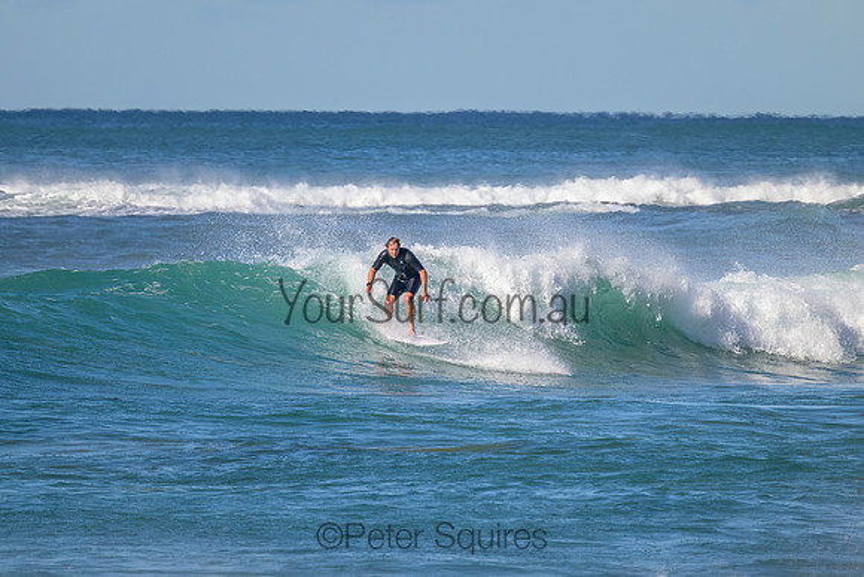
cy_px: 288
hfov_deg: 2.5
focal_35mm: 833
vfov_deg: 1.7
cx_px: 432
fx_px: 20003
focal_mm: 800
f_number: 11
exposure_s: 1/2000
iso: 1000
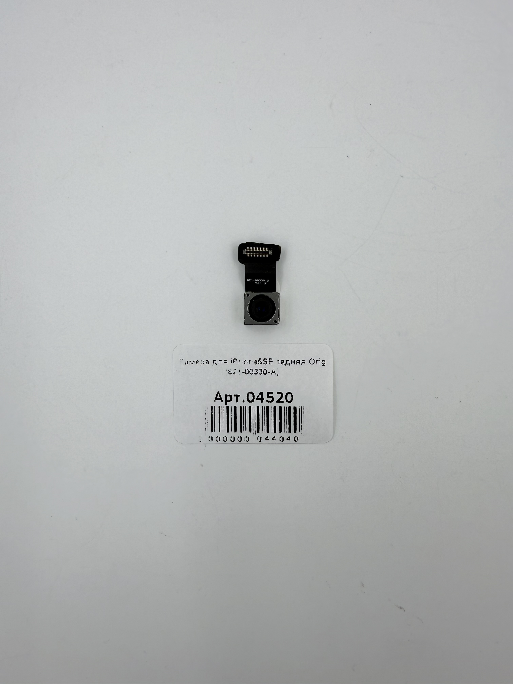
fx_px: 474
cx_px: 256
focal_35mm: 24
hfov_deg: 56.8
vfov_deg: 71.6
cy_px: 342
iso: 40
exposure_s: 1/617
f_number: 2.2
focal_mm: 2.22
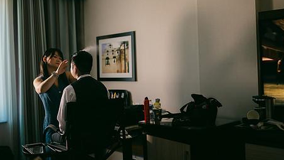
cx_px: 137
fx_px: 354
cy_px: 66
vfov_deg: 25.4
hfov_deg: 43.7
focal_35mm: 47
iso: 400
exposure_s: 1/1000
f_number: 1.2
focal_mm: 35
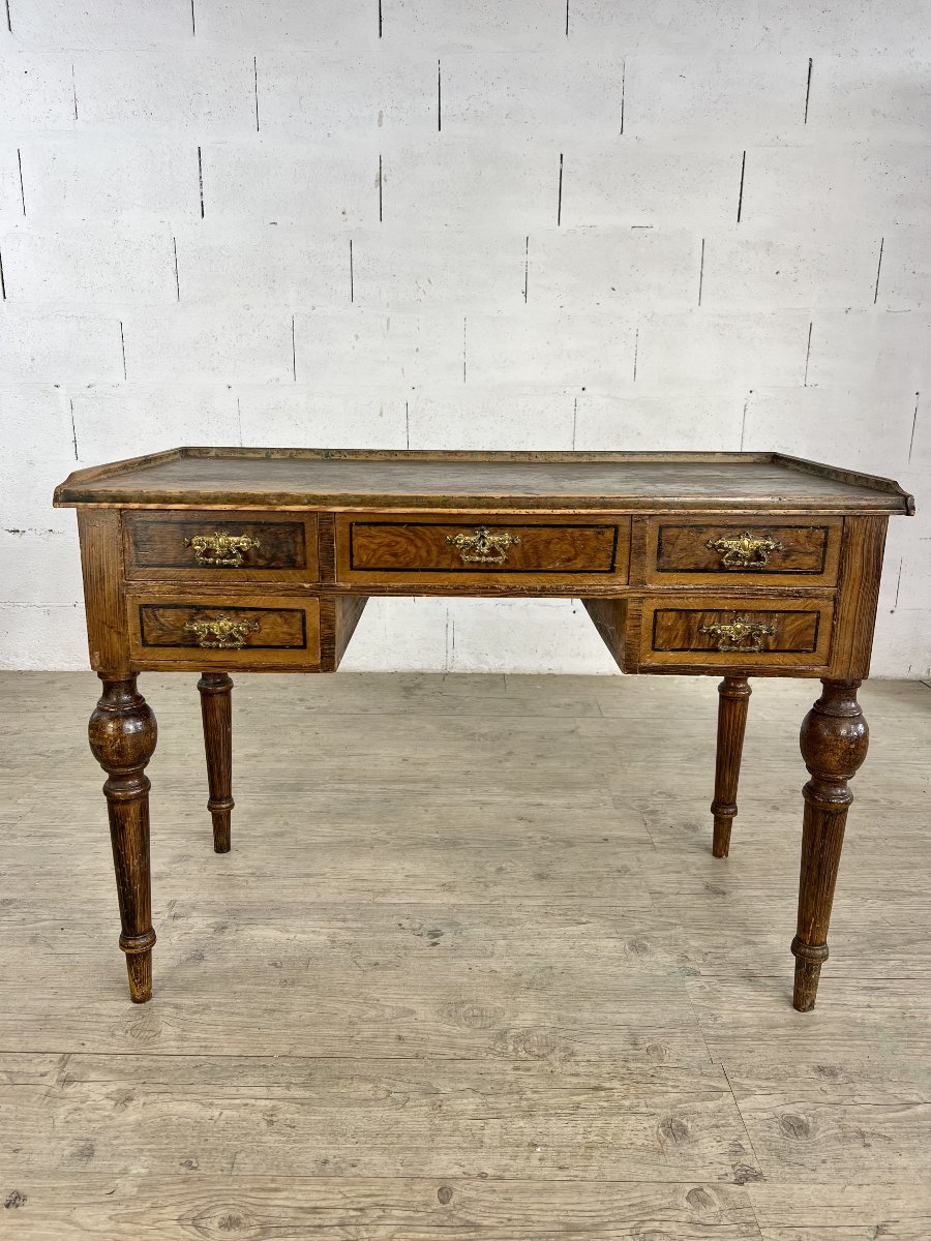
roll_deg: +0.5
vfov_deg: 67.3
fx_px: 932
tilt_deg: -14.1
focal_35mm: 26
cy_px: 620
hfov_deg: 53.1
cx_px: 466
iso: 32
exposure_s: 1/117
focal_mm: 5.7
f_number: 1.5
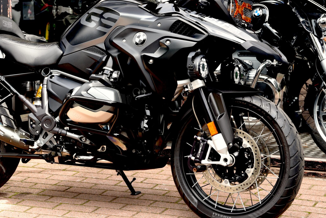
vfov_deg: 12.1
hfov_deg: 18.0
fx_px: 1024
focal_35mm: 113
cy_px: 70
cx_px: 91
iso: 200
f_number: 5.6
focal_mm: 70
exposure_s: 1/125
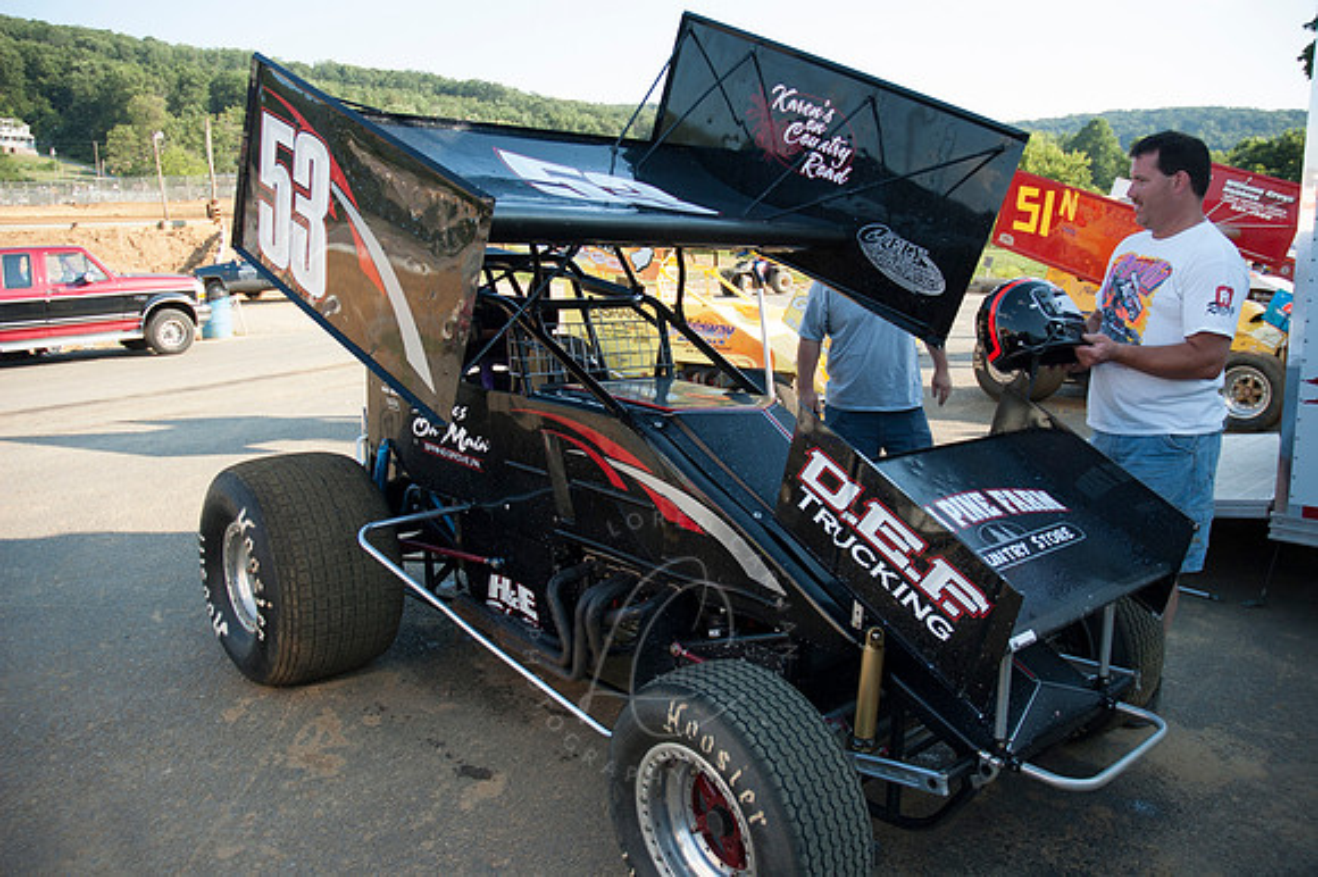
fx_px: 988
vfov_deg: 47.9
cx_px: 659
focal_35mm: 27
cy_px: 438
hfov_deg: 67.4
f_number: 3.5
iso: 200
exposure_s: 1/500
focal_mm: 18
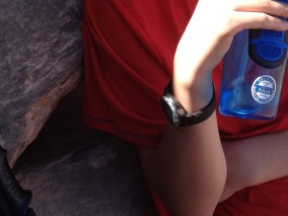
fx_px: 874
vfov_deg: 13.3
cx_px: 313
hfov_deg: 18.1
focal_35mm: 105
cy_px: -106
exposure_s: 1/488
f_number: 2.4
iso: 50
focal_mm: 4.28
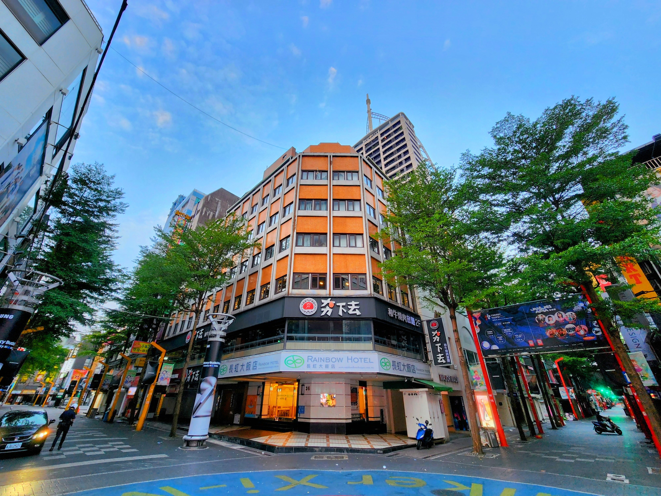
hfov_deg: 106.2
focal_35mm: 13
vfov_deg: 89.9
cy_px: 248
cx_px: 330
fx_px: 248
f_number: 2.2
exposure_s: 1/60
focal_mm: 2.2
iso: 125
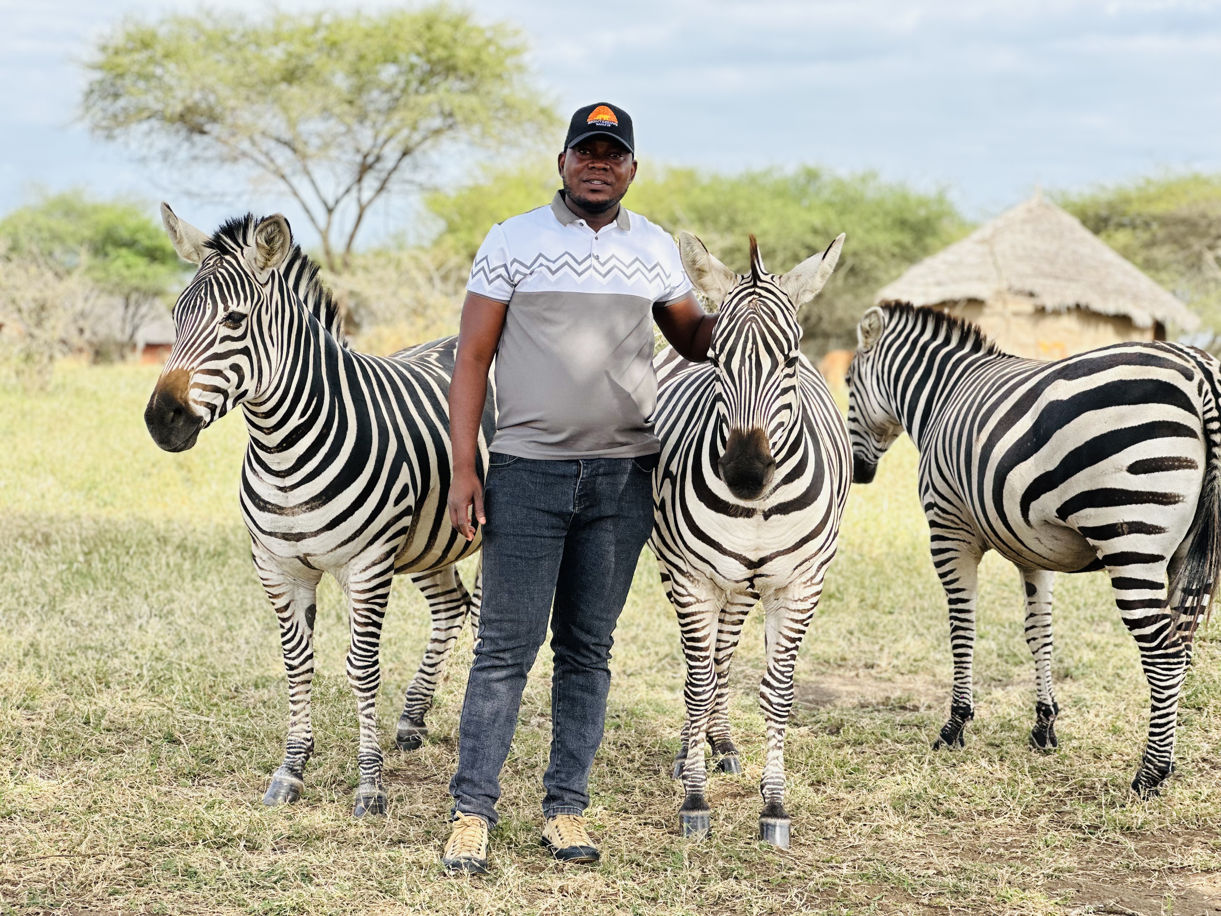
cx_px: 610
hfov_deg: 25.3
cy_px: 458
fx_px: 2716
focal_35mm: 77
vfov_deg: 19.1
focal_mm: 9
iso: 25
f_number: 2.8
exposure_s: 1/228
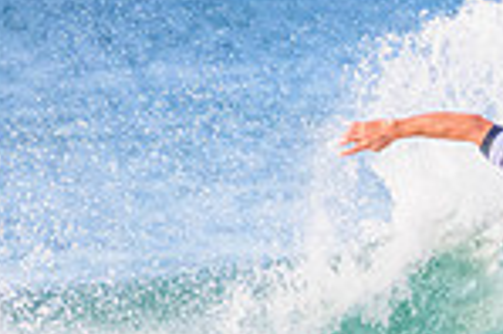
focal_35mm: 3112
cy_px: 444
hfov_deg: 0.7
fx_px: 43433
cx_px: 959
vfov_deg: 0.4
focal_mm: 800
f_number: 11
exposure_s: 1/2000
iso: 5000
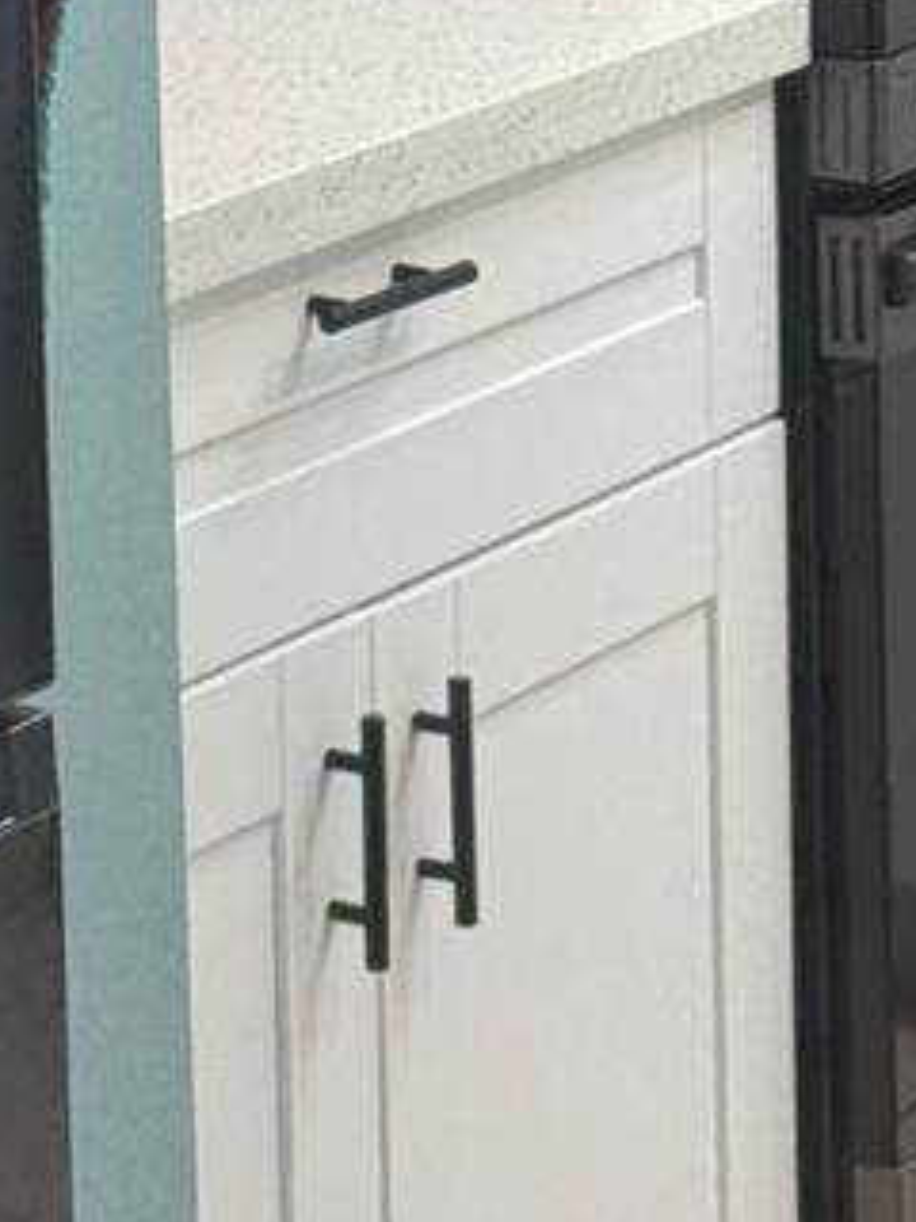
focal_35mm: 180
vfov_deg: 10.8
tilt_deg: -9.4
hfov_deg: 8.2
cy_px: -141
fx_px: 6351
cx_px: 481
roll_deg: +1.2
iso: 64
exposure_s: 1/120
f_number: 1.78
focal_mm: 6.76
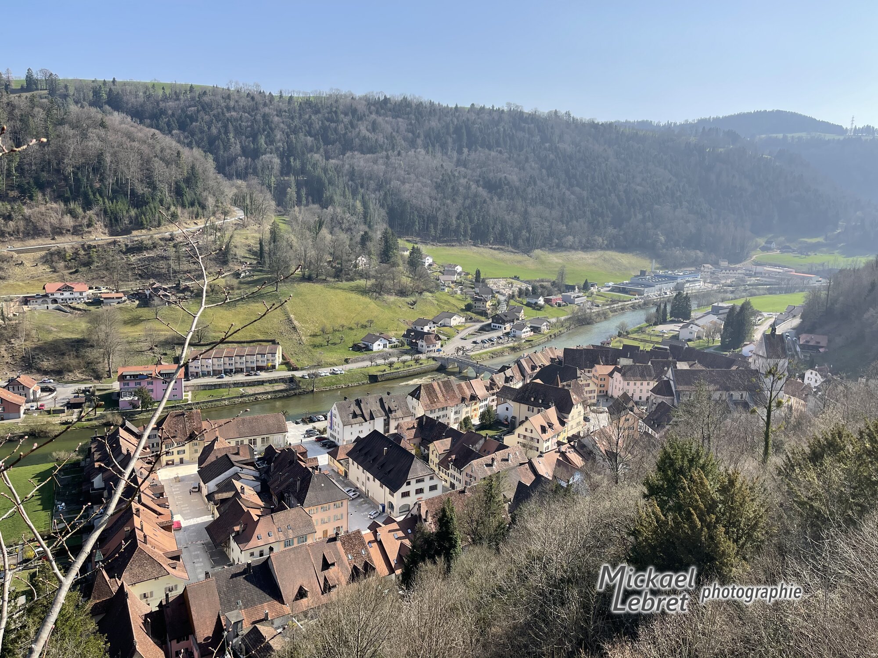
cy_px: 329
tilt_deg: -10.0
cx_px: 439
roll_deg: -1.6
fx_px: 659
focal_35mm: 26
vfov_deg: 53.1
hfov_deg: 67.3
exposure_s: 1/1976
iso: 32
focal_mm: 5.1
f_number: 1.6
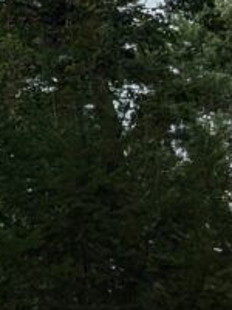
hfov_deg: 16.5
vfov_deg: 23.3
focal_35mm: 82
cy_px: 42
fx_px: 733
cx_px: -110
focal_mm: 2.35
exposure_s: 1/1106
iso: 60
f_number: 2.2
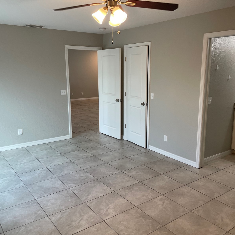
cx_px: 128
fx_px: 238
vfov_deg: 52.5
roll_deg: +0.7
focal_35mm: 31
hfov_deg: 52.5
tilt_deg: -10.5
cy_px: 119
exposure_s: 1/120
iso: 125
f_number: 1.6
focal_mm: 4.2
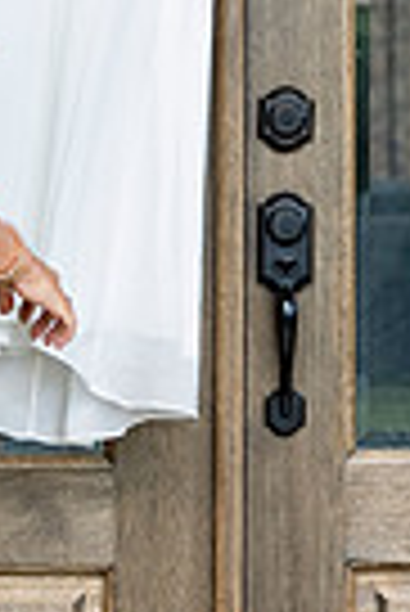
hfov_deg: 5.9
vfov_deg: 8.8
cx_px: 149
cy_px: -108
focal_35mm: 232
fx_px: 3953
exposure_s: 1/400
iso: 400
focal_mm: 70
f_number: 3.5
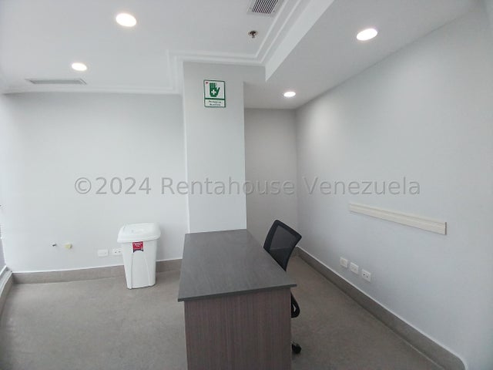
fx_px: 242
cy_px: 185
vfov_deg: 74.7
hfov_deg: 91.0
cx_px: 246
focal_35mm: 17
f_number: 2.2
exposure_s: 1/30
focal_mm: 1.4
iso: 100
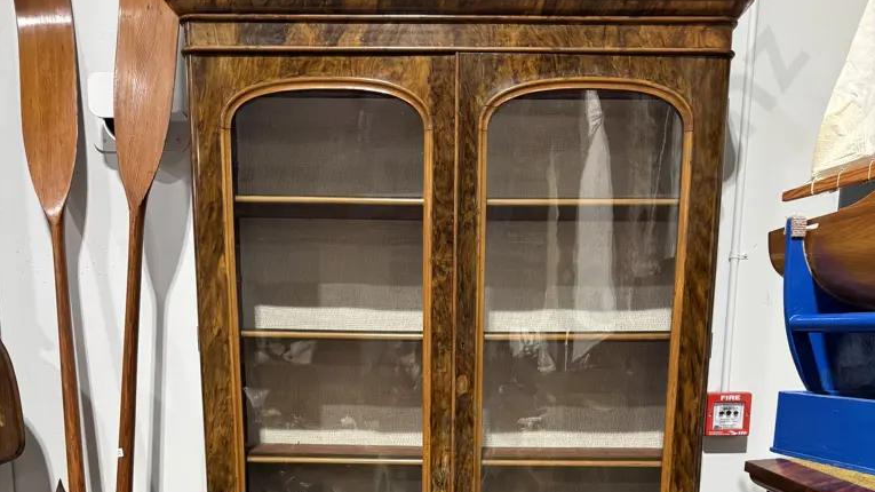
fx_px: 812
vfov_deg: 30.9
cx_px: 437
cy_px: 509
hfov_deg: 56.6
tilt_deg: -10.3
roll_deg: -0.4
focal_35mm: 35
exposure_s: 1/50
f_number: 1.78
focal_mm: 6.76
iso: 160
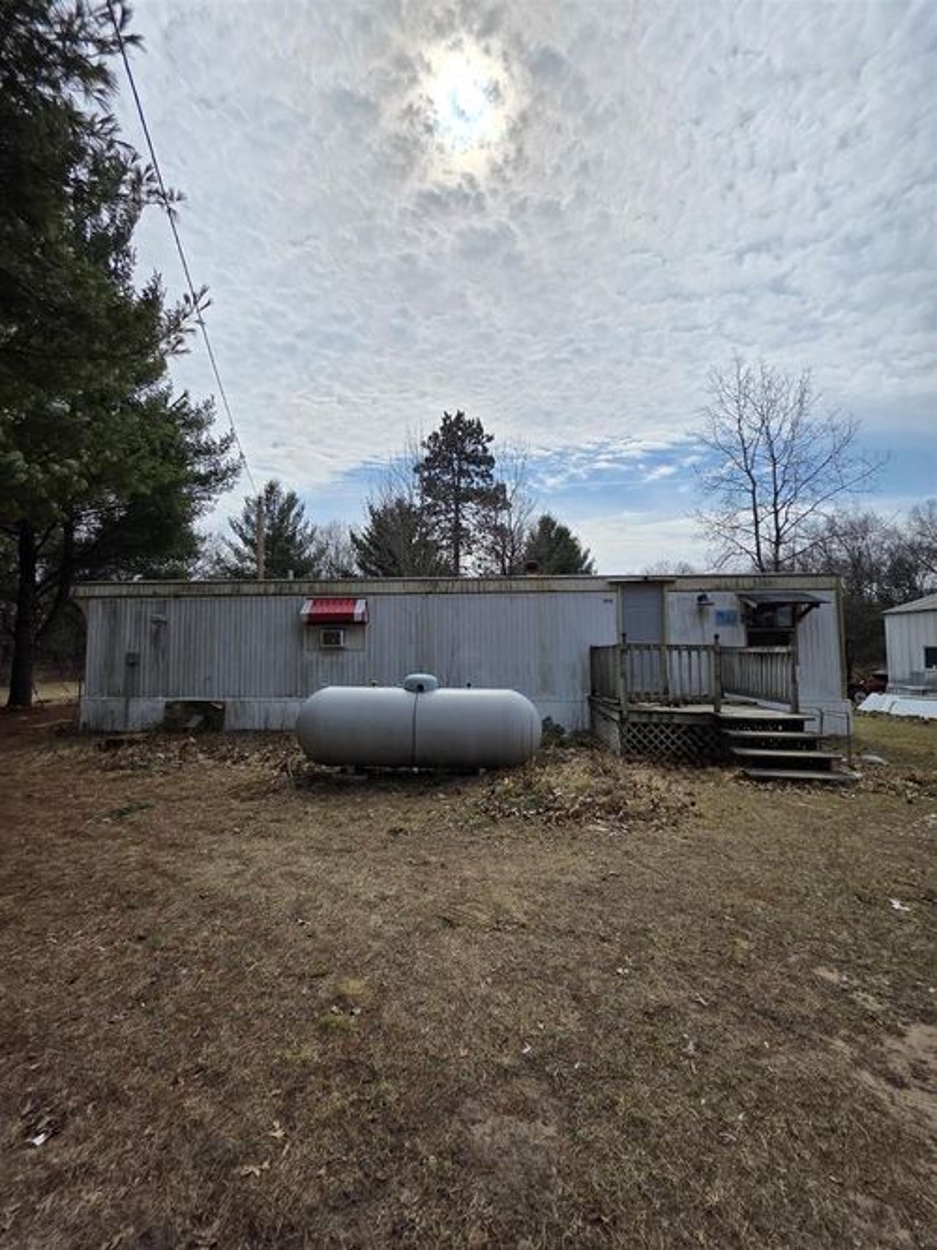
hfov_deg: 89.9
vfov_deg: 106.2
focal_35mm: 13
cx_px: 468
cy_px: 625
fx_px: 469
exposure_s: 1/10000
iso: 40
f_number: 1.9
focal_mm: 2.2
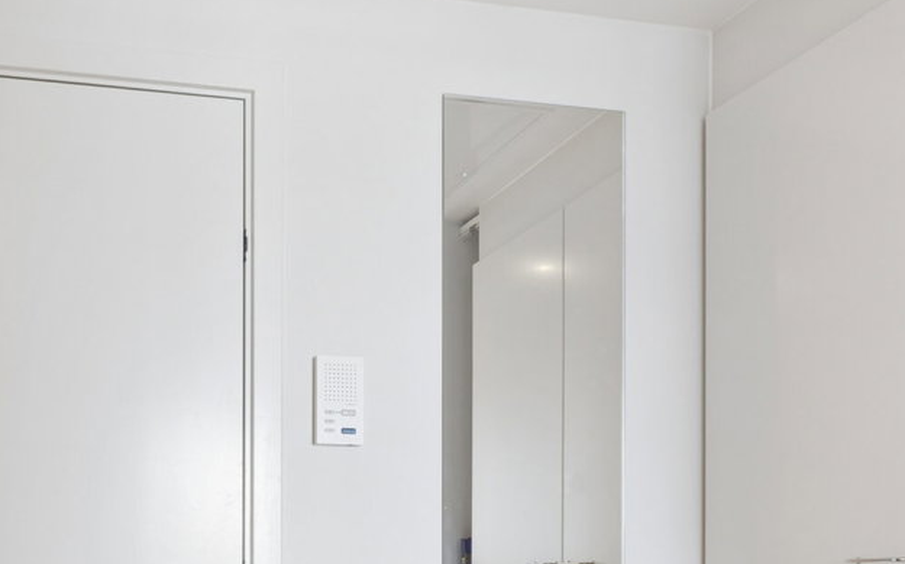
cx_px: 248
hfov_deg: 41.6
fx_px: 1159
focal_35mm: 47
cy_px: 588
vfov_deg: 25.7
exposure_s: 1/3.33
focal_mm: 12
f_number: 8
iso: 200
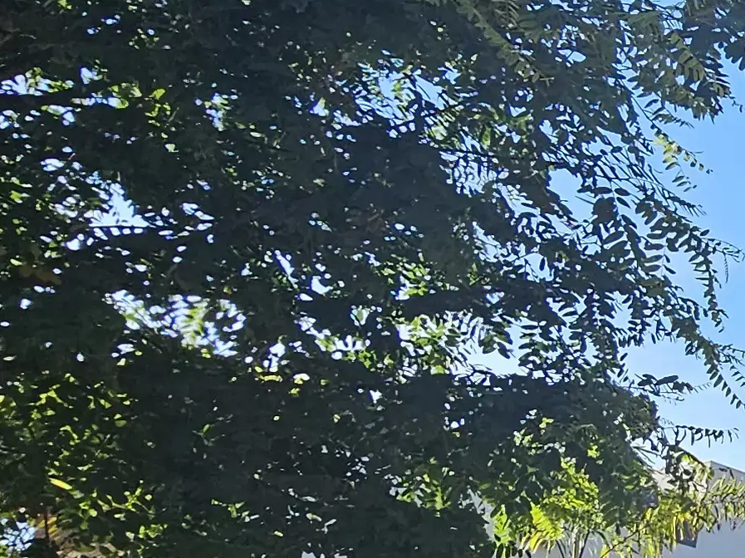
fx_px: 1248
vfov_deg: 25.0
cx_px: 1200
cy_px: 400
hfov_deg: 23.8
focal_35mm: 58
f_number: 2.2
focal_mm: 2.2
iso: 50
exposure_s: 1/1008
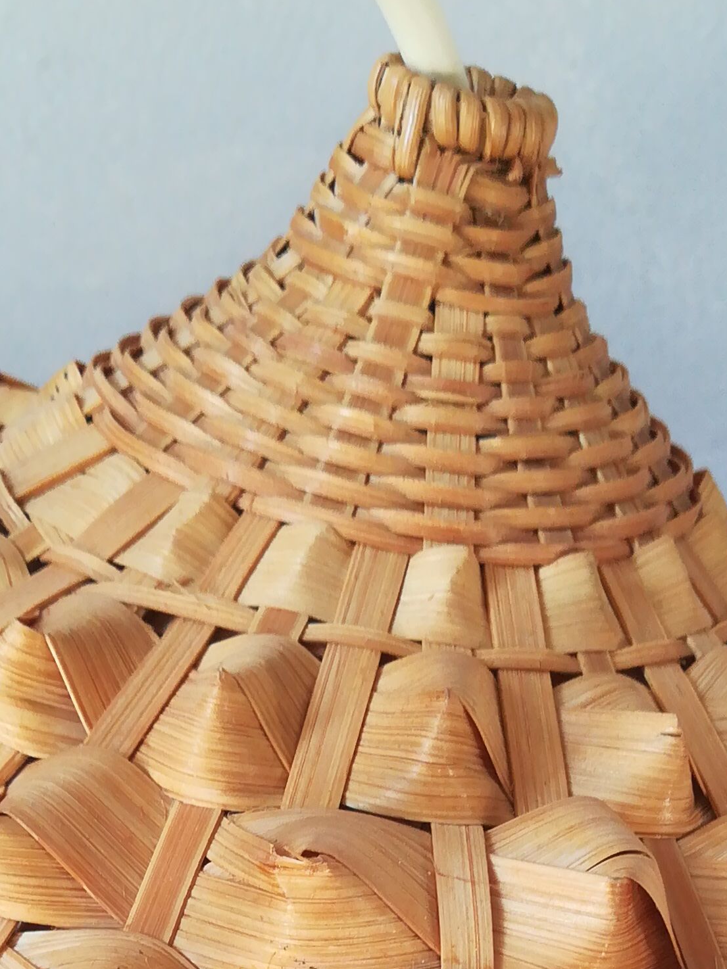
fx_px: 1961
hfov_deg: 20.9
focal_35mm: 70
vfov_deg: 24.5
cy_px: 1238
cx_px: 484
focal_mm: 3.83
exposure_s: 1/33.3
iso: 100
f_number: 2.2
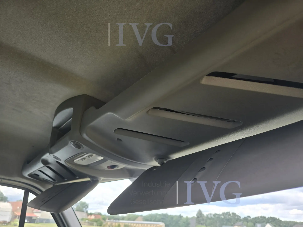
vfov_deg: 58.9
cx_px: 152
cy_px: 114
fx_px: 201
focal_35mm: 23
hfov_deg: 73.9
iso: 50
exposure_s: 1/180
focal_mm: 6.3
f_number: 1.7
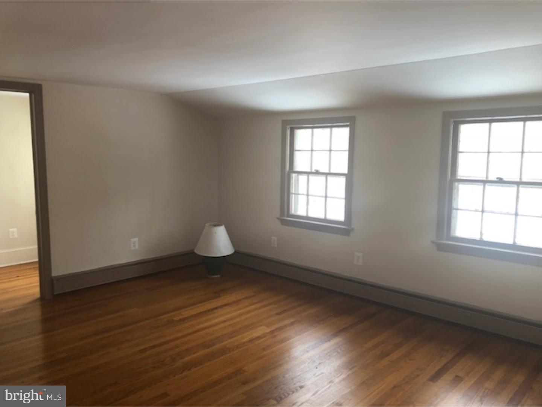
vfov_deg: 49.7
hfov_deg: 63.4
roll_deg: -0.5
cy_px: 204
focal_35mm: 28
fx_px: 438
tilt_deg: -8.2
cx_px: 271
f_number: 1.8
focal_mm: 3.99
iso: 32
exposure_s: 1/24
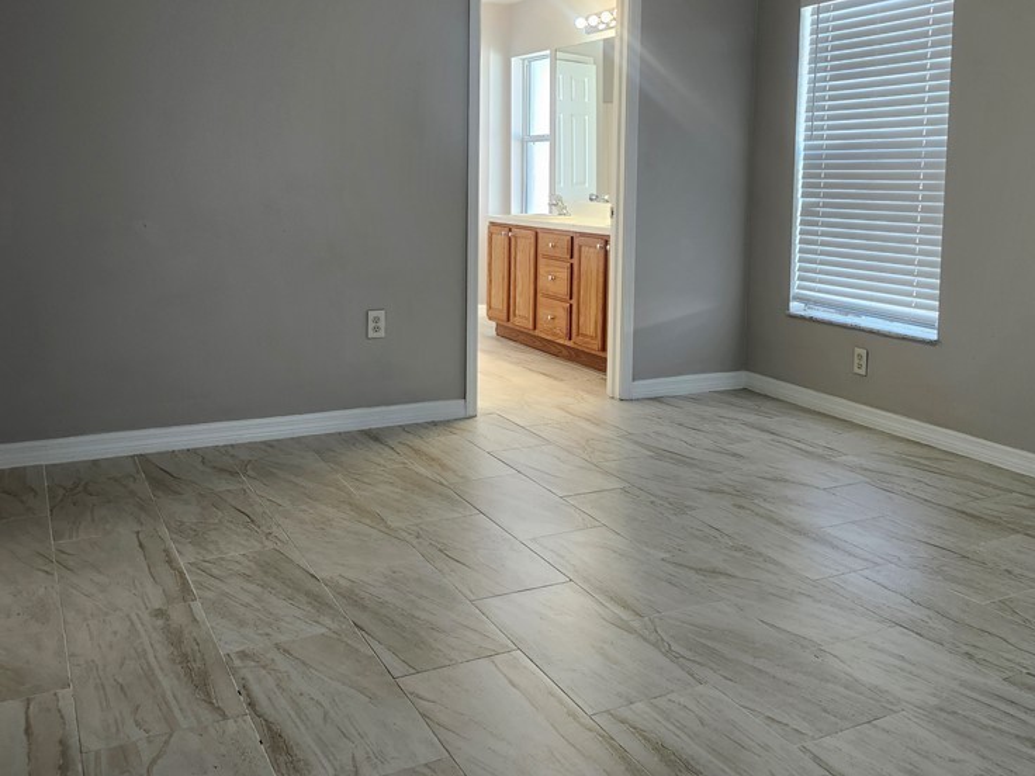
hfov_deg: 56.7
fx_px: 957
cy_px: 259
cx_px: 574
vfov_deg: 43.5
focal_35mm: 32
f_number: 1.8
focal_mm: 5.54
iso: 160
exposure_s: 1/120
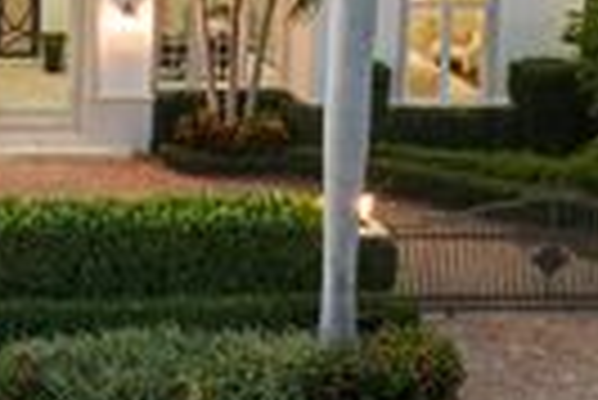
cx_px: -171
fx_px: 1746
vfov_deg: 12.6
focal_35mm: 105
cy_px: -155
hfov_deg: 18.2
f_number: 2.8
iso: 400
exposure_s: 1/10
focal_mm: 14.45
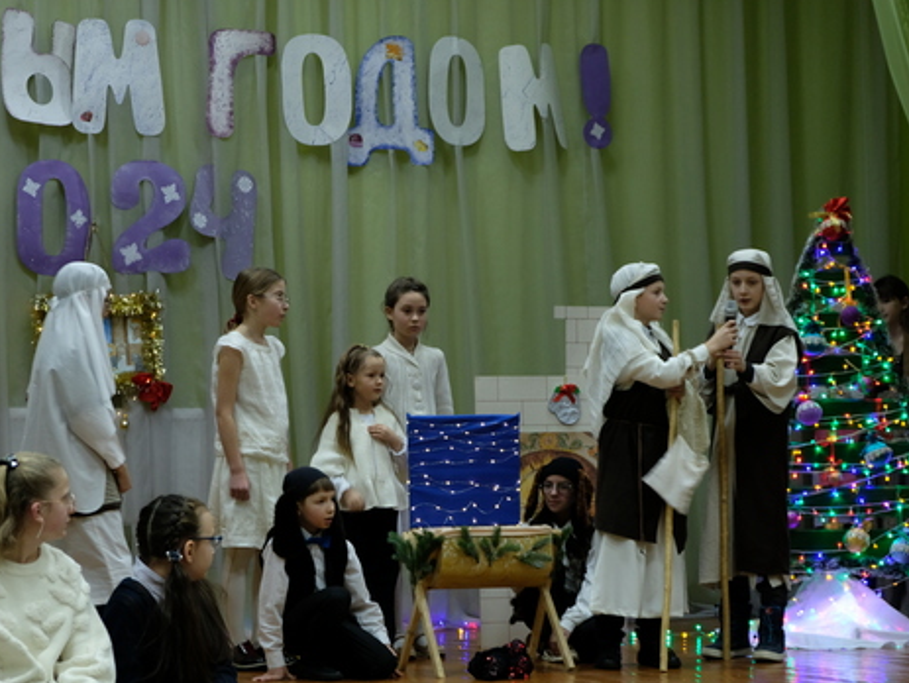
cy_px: 374
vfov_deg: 16.6
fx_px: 2339
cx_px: 351
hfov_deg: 22.0
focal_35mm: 89
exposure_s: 1/30
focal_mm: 44.4
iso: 800
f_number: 4
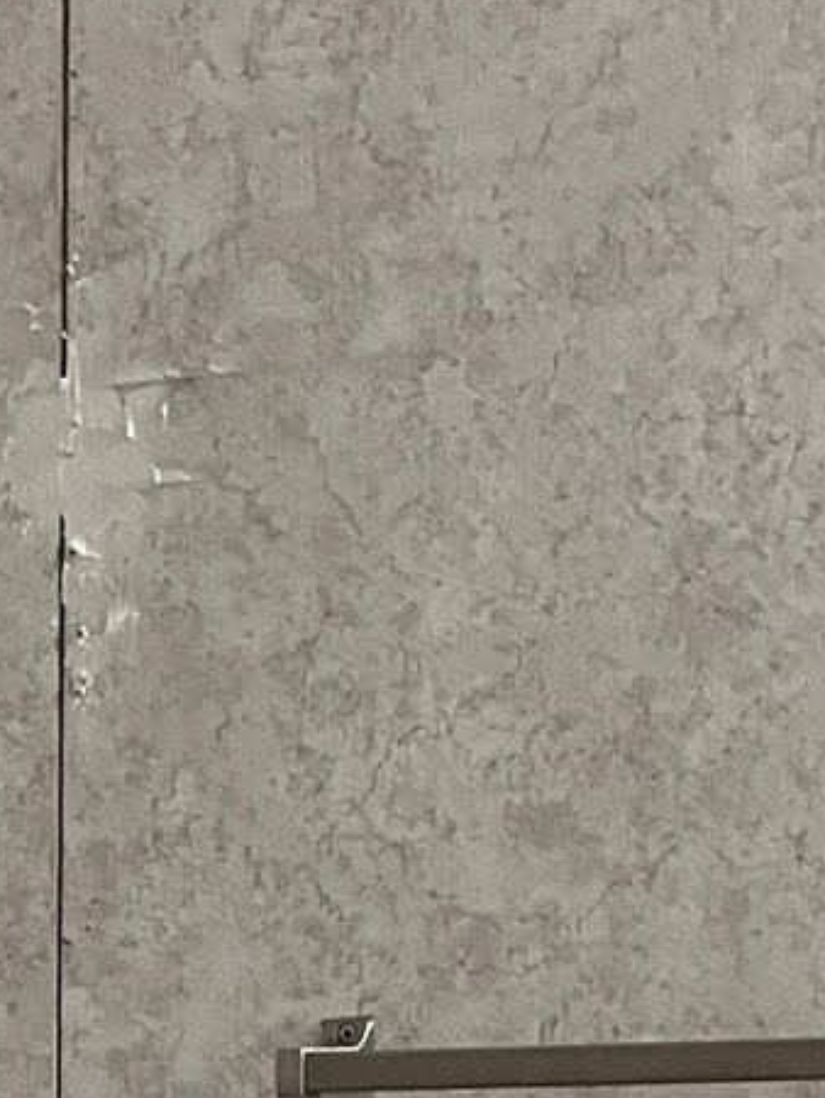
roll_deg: -1.5
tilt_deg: -13.4
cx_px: -51
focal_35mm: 133
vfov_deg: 12.4
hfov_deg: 11.0
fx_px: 4222
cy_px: 2428
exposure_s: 1/60
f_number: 1.6
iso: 250
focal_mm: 5.1
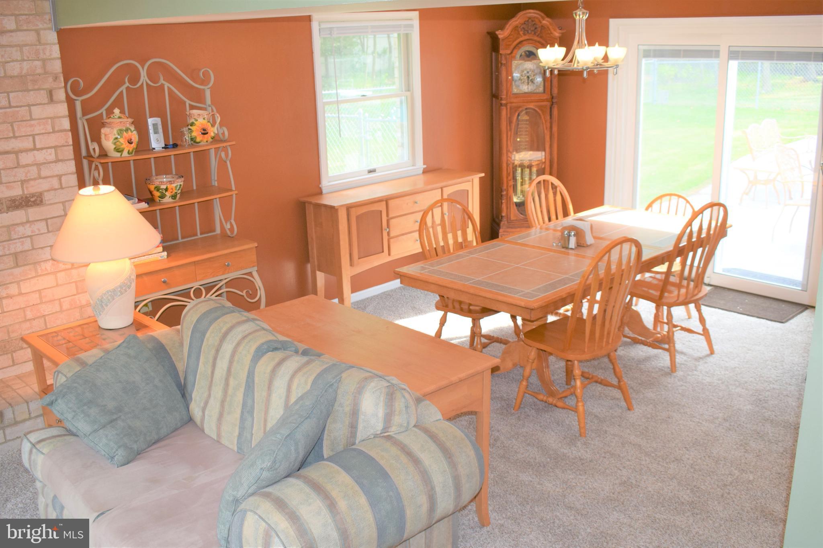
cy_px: 274
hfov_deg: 53.1
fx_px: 823
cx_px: 412
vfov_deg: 36.9
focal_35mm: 36
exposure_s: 1/125
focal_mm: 24
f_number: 5.6
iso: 640
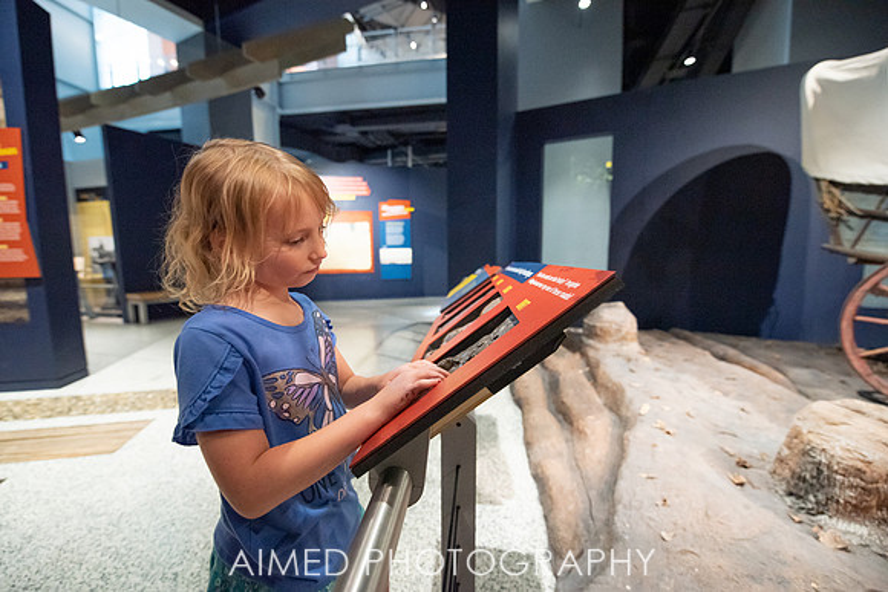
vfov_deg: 79.8
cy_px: 296
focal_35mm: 14
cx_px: 438
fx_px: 354
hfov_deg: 102.8
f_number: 2.8
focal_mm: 14
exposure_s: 1/200
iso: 2000
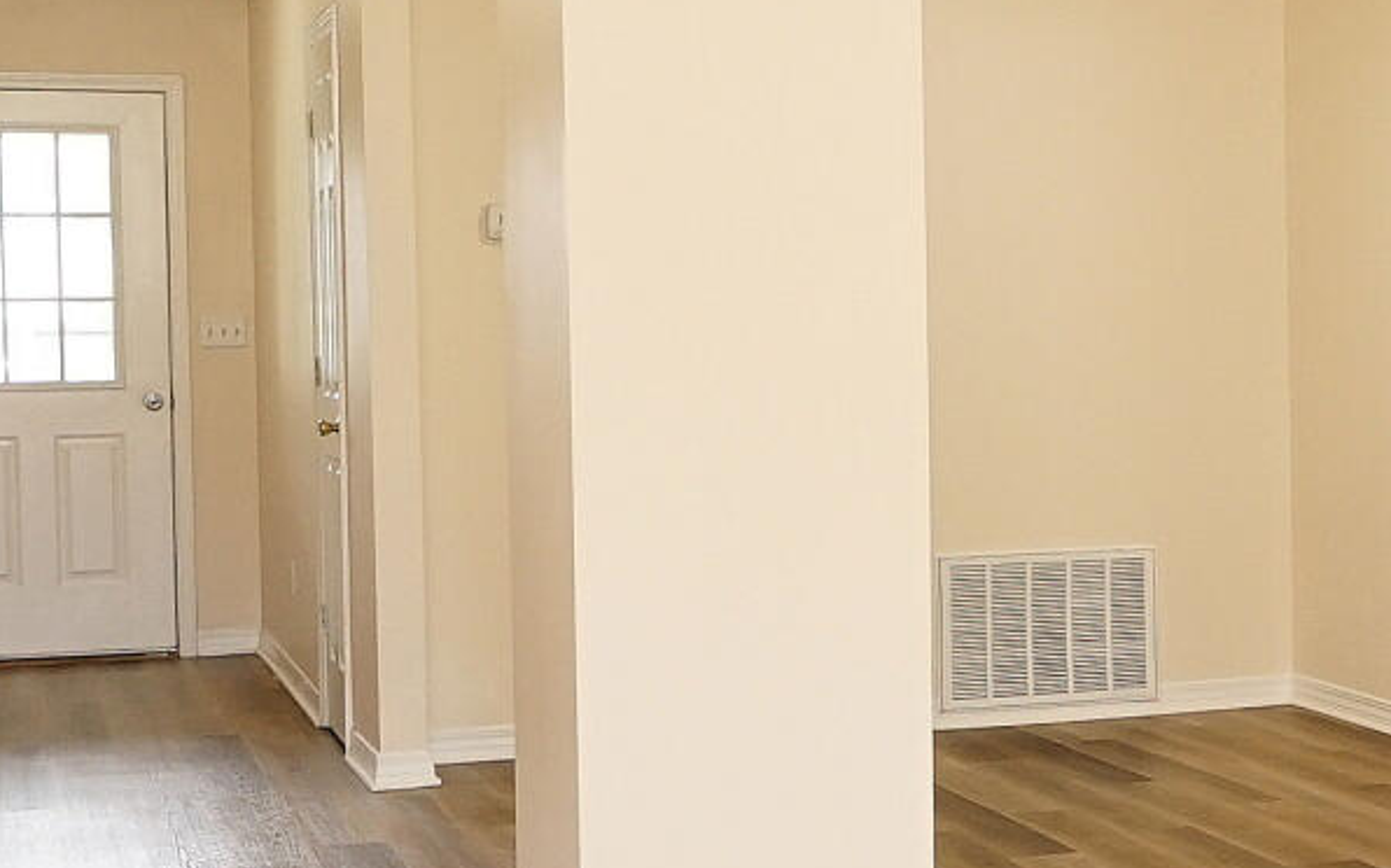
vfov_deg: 16.9
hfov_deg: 25.6
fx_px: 2918
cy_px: 438
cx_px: 1365
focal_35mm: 77
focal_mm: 10
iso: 500
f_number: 4
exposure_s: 1/60
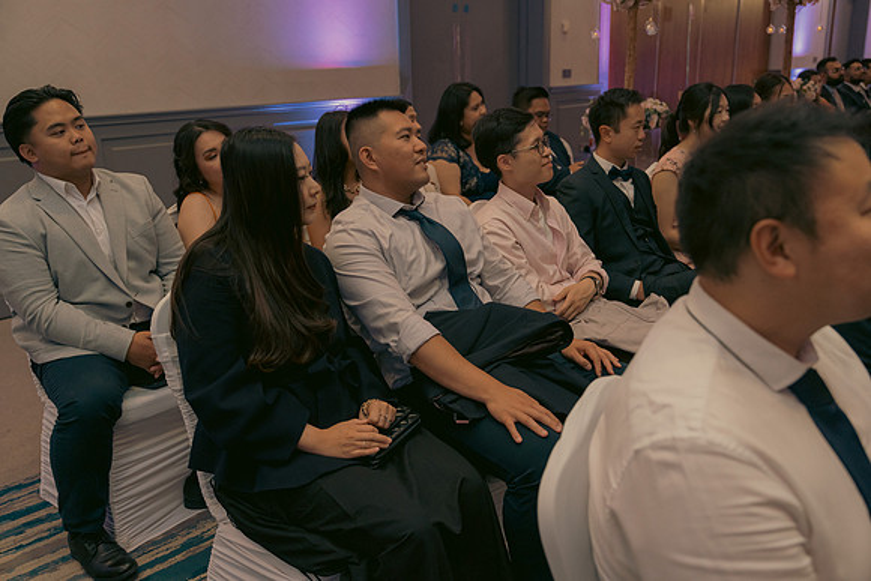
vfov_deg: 40.0
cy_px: 290
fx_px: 799
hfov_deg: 57.2
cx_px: 436
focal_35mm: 33
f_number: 3.5
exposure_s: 1/160
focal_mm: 33
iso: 2500
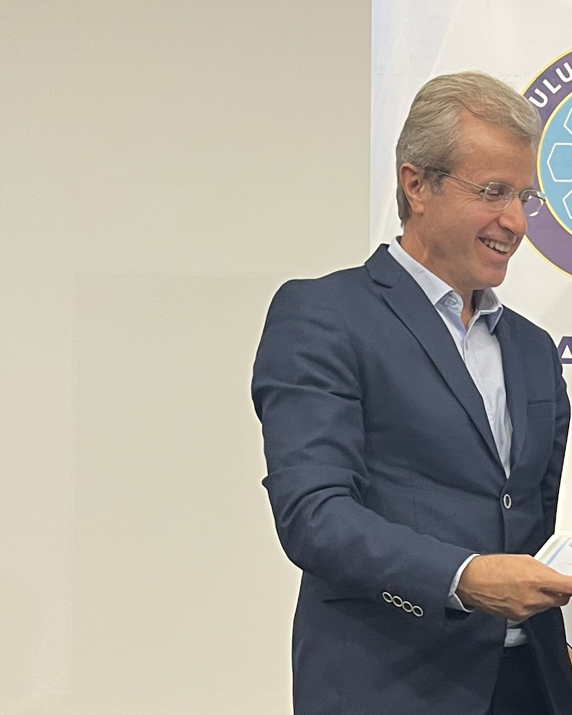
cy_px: 650
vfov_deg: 23.2
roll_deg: -0.1
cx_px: 682
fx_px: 1693
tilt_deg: -4.1
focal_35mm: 80
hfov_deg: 18.2
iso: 125
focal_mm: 5.1
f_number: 1.6
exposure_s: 1/50
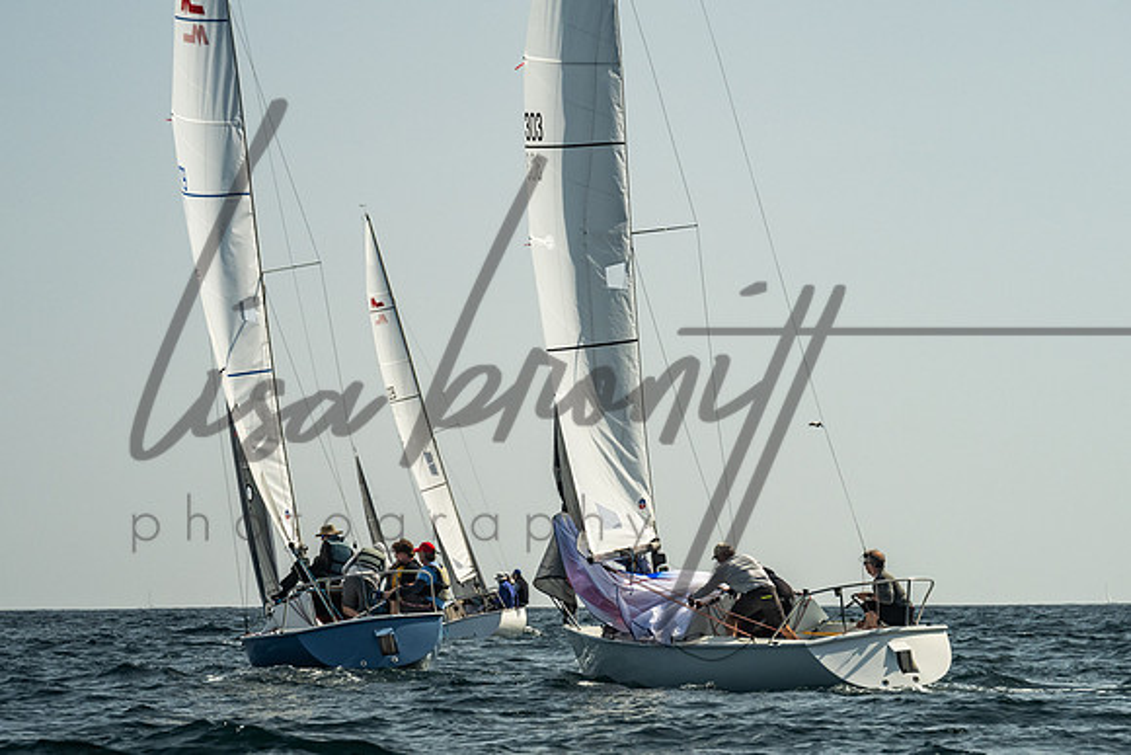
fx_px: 5115
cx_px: 459
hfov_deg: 12.6
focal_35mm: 163
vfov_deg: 8.4
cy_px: 530
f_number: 6.3
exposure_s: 1/2000
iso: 320
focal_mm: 105
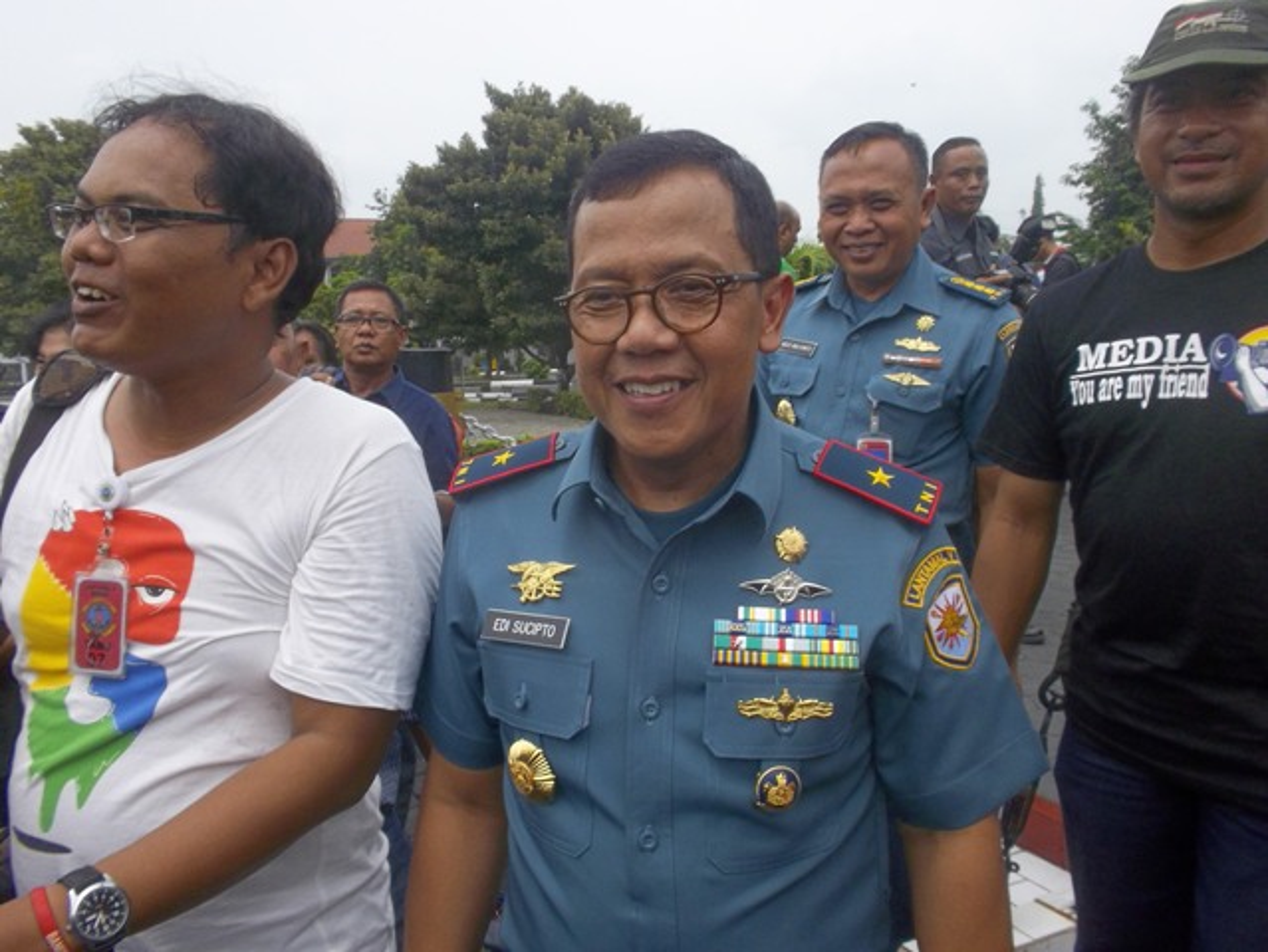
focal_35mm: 29
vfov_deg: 48.3
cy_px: 476
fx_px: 1063
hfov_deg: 61.6
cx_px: 634
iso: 80
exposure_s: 1/320
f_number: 5.6
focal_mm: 4.1
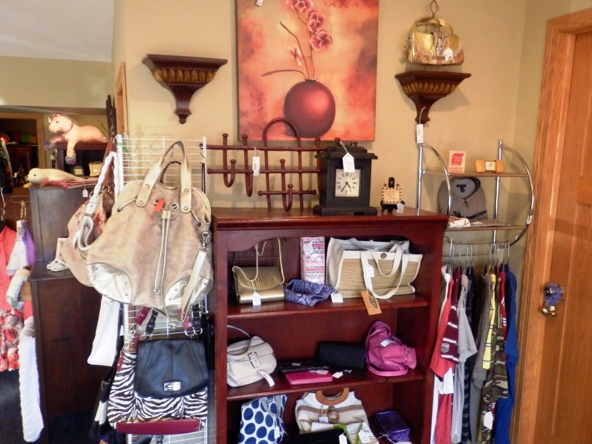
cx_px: 296
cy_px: 222
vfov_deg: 46.8
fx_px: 513
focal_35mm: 30
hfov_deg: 60.0
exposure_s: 1/60
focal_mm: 5.5
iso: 640
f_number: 3.3
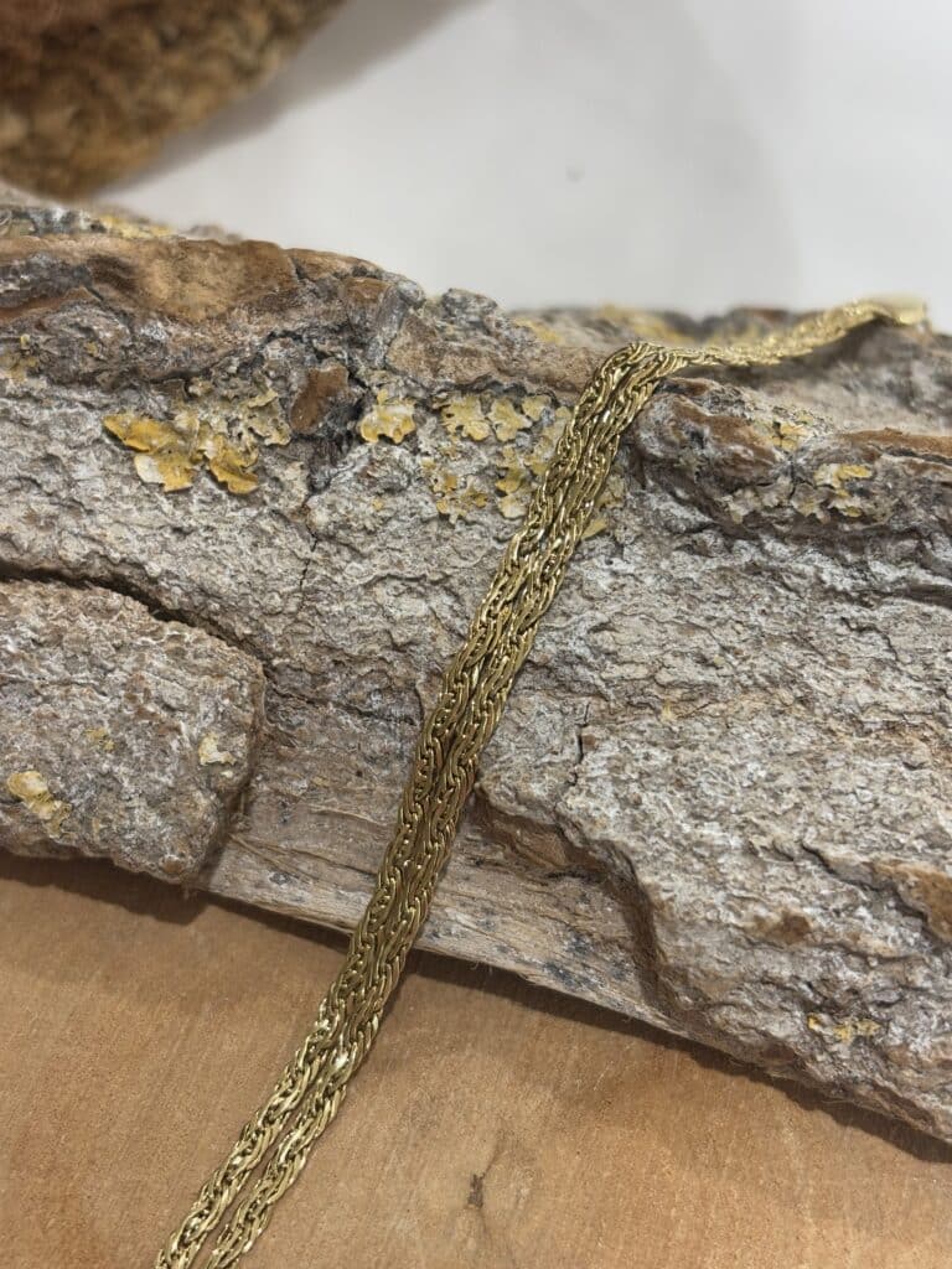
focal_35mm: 52
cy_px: 634
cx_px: 476
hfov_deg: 28.0
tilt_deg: -48.5
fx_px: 1907
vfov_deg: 36.8
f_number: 1.6
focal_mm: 5.96
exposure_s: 1/50
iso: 50
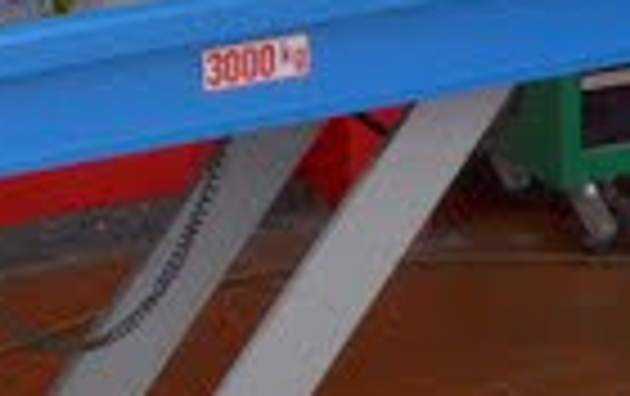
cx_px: -320
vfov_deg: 3.3
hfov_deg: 5.2
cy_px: -518
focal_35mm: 400
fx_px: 6879
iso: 400
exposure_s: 1/100
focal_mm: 46
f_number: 5
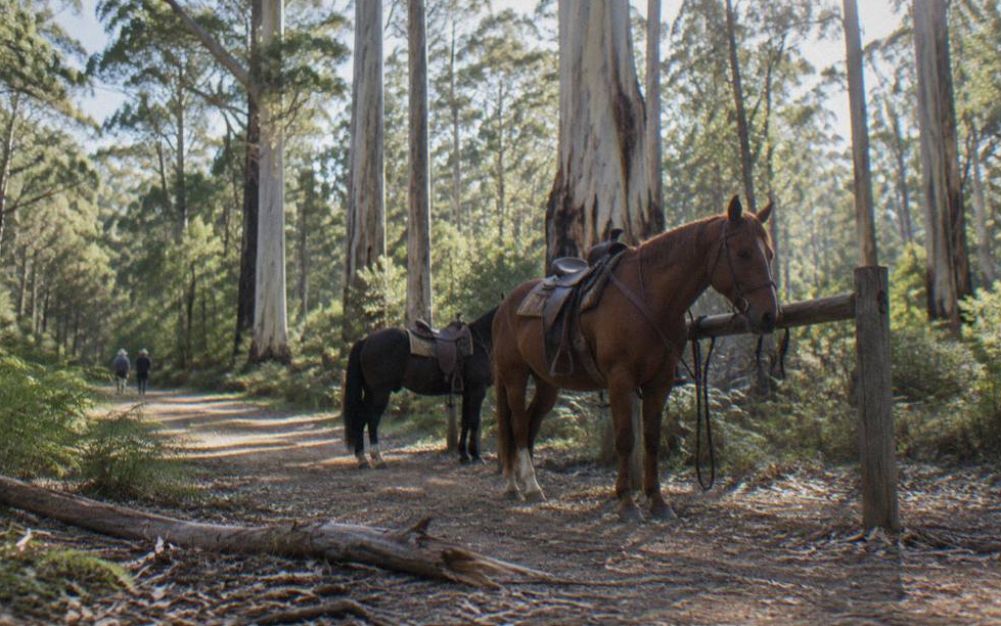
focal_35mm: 51
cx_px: 502
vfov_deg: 25.3
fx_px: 1391
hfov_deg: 39.6
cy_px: 286
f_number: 5.6
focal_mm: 49
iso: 320
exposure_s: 1/800
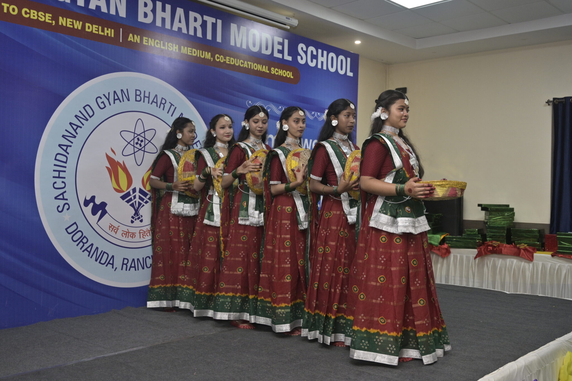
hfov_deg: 51.9
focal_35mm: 37
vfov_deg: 35.9
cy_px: 190
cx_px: 286
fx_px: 588
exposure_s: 1/250
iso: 1000
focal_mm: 37
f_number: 4
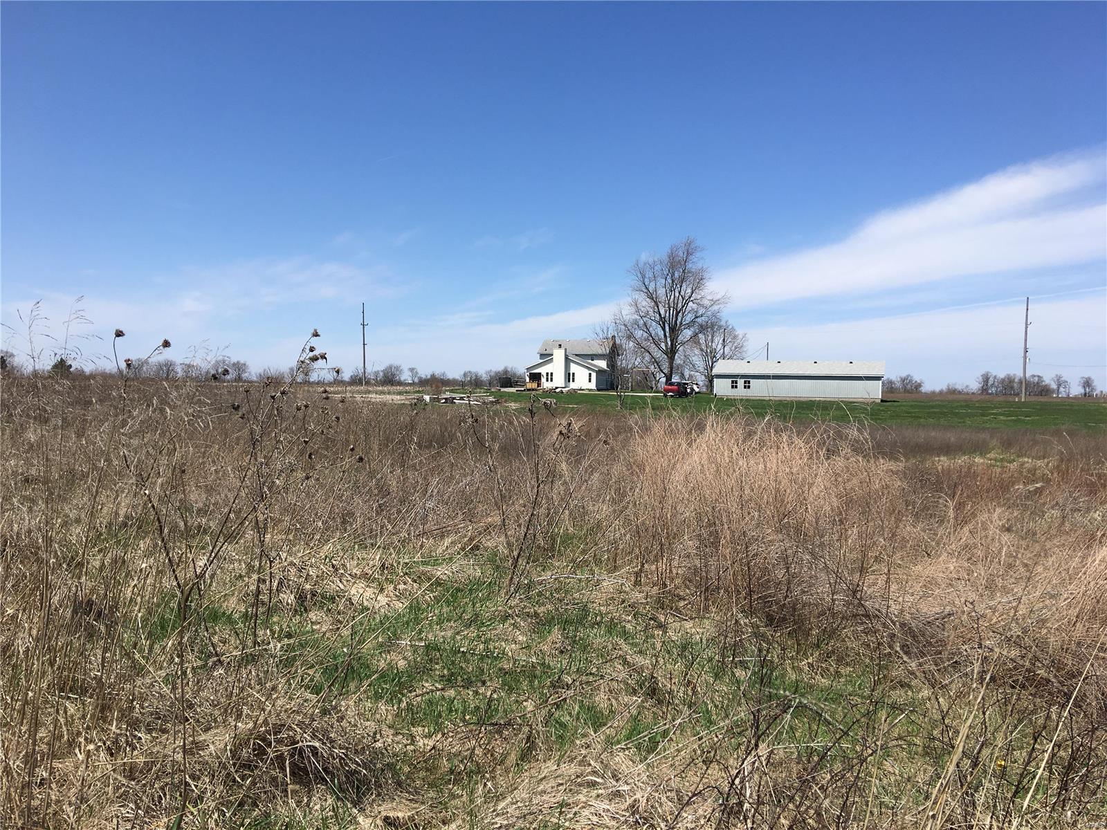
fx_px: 927
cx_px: 554
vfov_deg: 48.2
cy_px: 415
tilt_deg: -0.6
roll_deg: -1.5
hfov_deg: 61.7
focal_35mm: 29
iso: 25
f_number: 2.2
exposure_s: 1/2198
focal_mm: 4.15
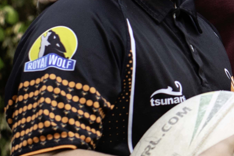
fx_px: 1391
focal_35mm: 214
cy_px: -7
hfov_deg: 9.2
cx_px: 421
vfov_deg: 6.4
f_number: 3.5
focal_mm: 35
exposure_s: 1/400
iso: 200
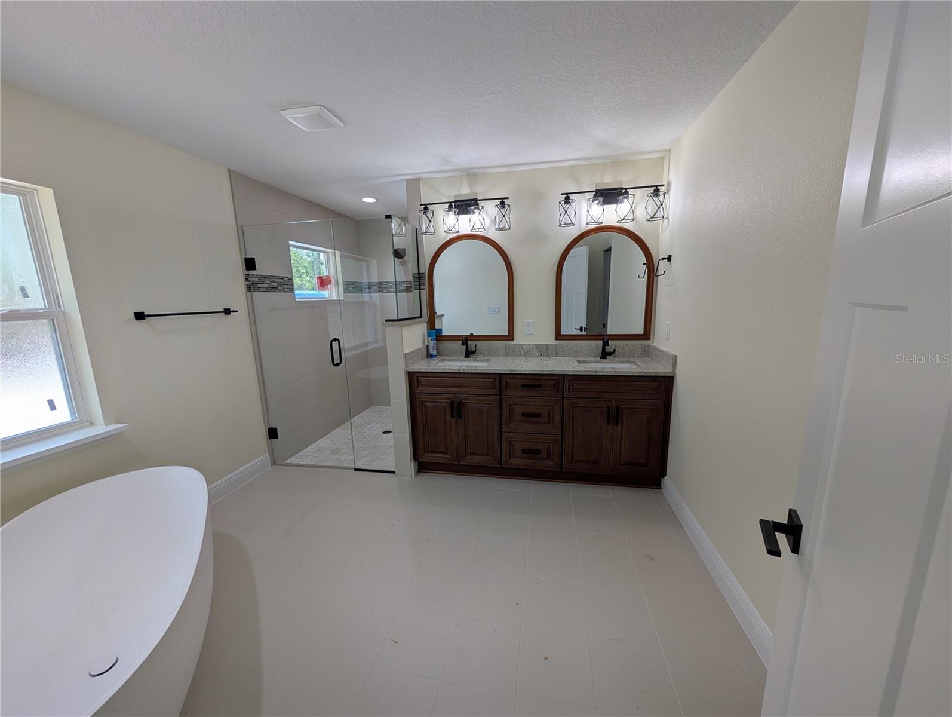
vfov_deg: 94.6
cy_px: 358
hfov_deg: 110.5
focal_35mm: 12
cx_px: 476
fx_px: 330
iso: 45
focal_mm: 2.02
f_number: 1.7
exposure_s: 1/205
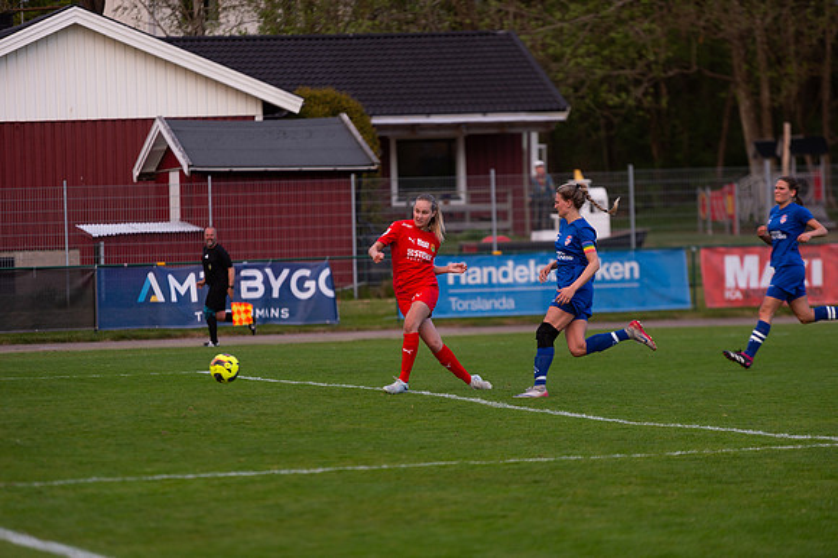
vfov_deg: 6.9
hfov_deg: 10.3
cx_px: 419
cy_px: 279
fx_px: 4653
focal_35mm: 200
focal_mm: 200
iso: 500
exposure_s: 1/1250
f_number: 3.2
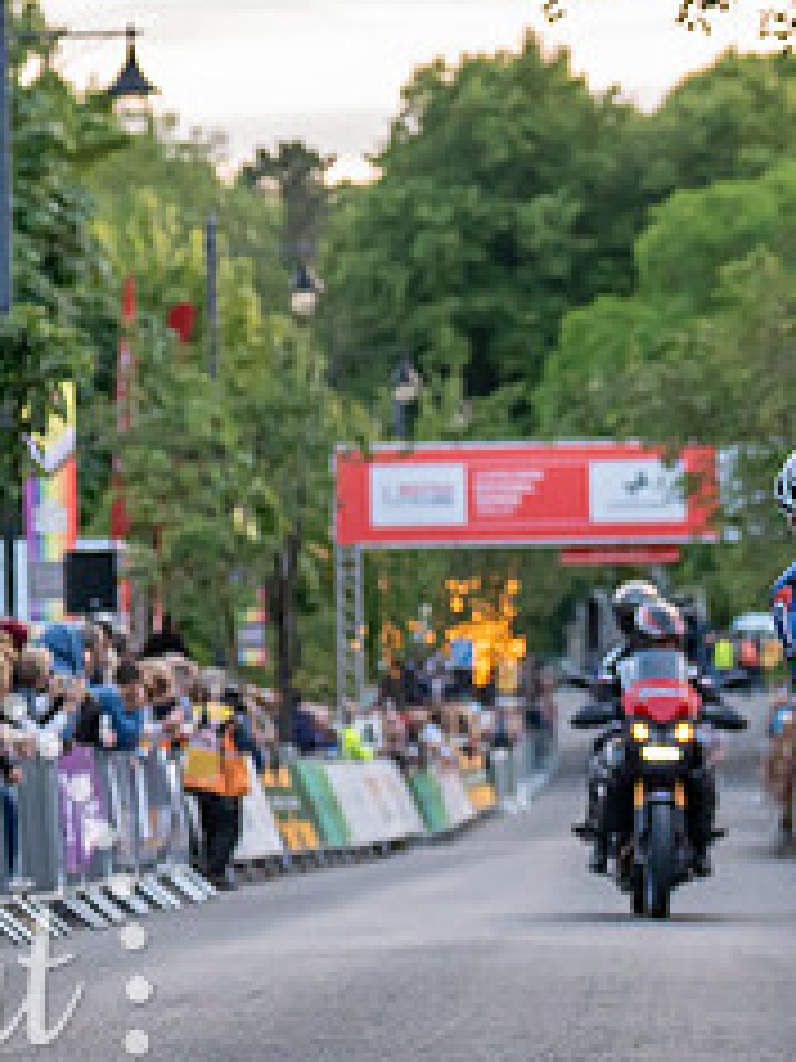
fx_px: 7972
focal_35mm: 260
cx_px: 1036
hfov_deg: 5.7
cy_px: 361
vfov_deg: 7.6
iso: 3200
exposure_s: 1/1000
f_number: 2.8
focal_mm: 70
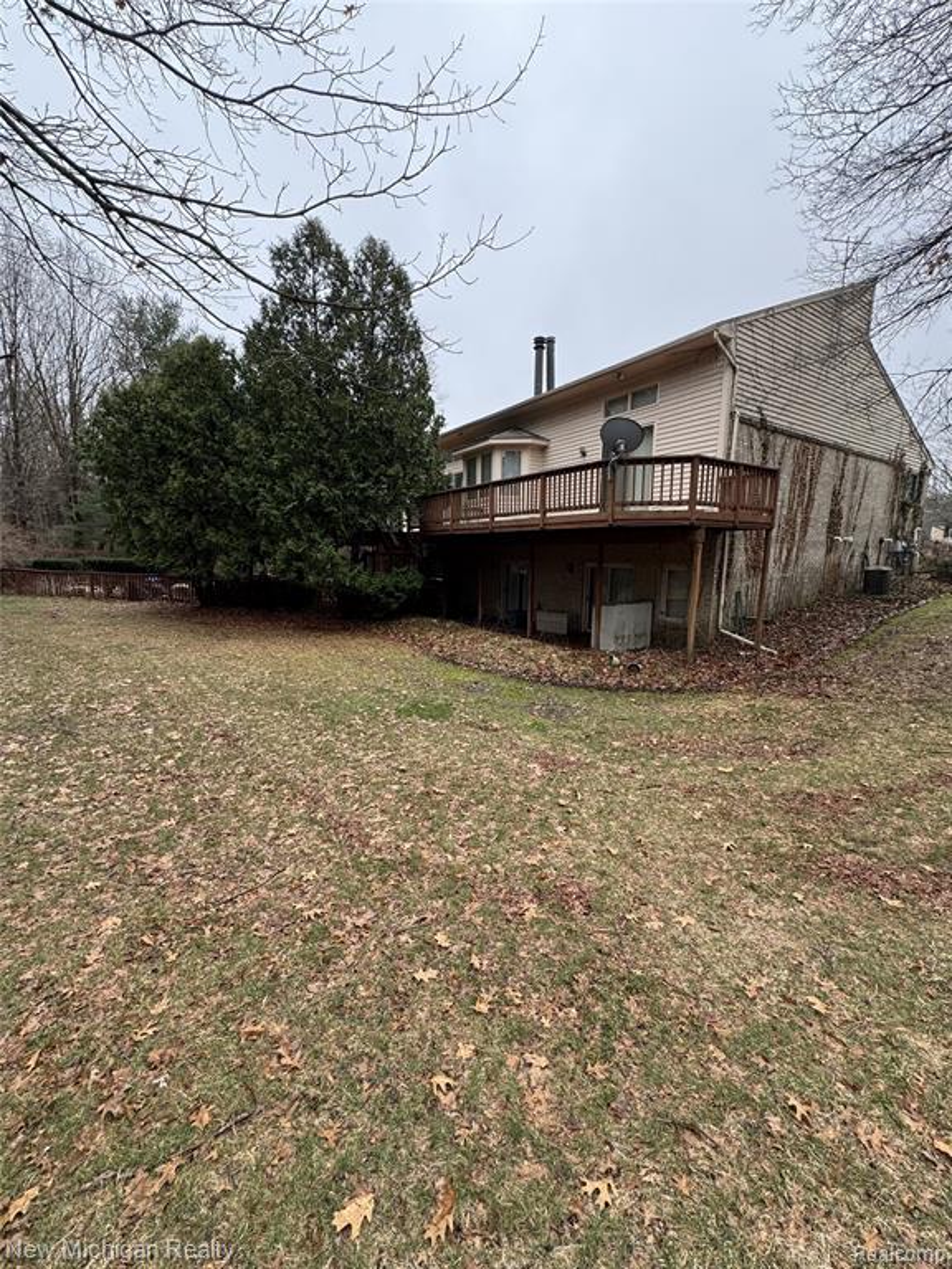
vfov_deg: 102.1
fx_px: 513
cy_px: 634
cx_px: 476
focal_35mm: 14
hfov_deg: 85.7
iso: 40
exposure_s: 1/125
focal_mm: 2.22
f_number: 2.2
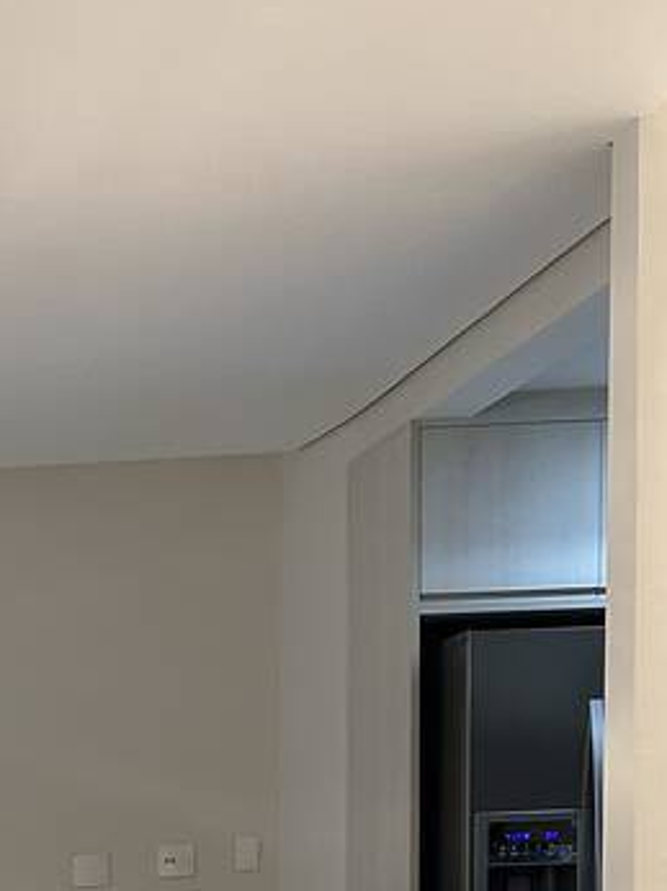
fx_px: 1929
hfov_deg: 17.4
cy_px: 1089
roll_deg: +1.3
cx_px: -363
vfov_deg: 23.6
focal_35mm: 75
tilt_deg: -4.6
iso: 250
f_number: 1.78
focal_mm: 6.86
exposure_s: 1/60
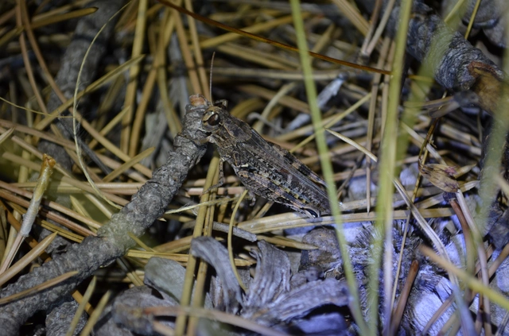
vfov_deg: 16.5
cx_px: 254
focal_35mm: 82
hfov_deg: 24.7
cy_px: 168
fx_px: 1163
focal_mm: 55
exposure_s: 1/60
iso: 400
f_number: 5.6
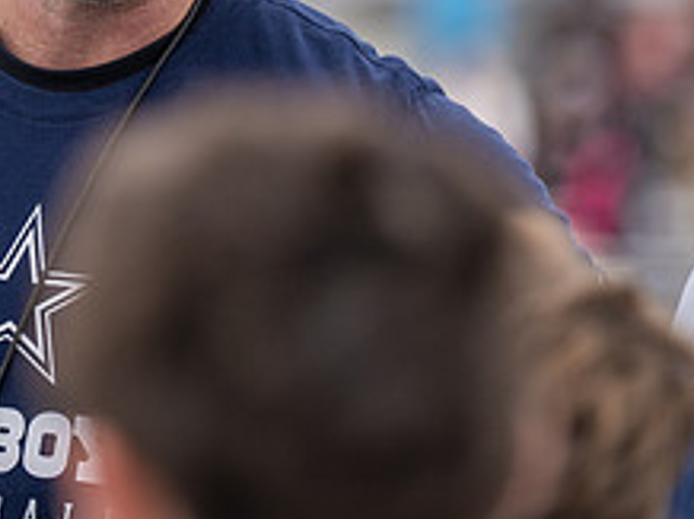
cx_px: 57
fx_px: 8471
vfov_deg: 3.5
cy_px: -81
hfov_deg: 4.7
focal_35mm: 423
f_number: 2.8
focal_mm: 165
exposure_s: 1/1250
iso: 200
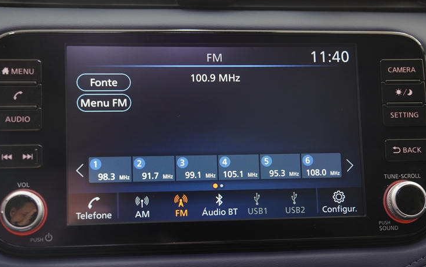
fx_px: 848
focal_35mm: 73
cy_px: 144
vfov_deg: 17.9
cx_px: 236
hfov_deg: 28.2
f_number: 2.8
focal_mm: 34
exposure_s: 1/60
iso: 400
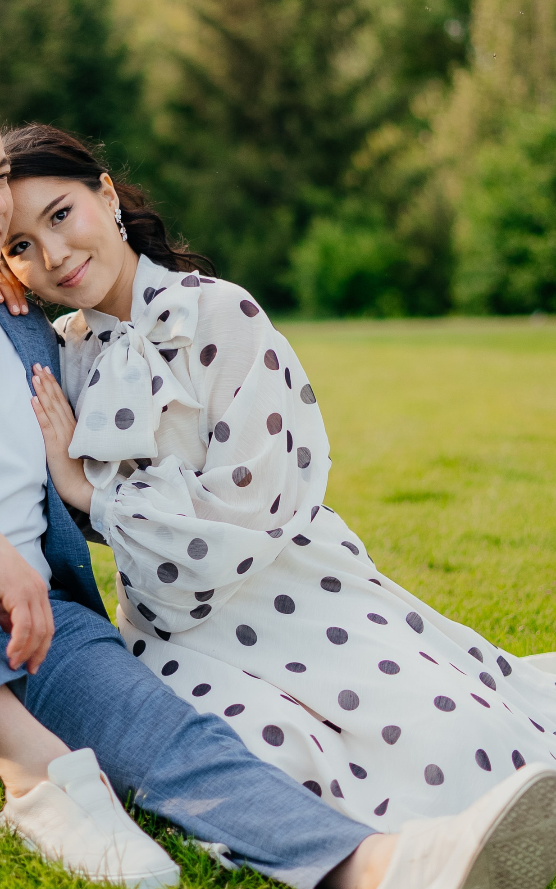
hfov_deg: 13.2
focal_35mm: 99
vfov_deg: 21.0
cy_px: 337
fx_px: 2400
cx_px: 177
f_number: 1.8
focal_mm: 50
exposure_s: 1/500
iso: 250
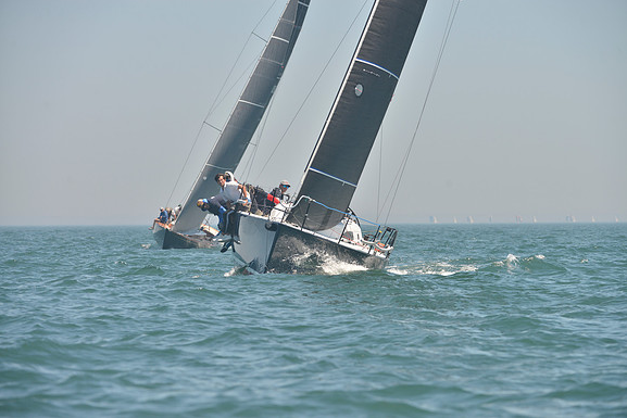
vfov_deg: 6.5
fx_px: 3676
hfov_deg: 9.8
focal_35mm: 211
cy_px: 209
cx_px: 314
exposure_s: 1/1000
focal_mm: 210
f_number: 6.3
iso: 280
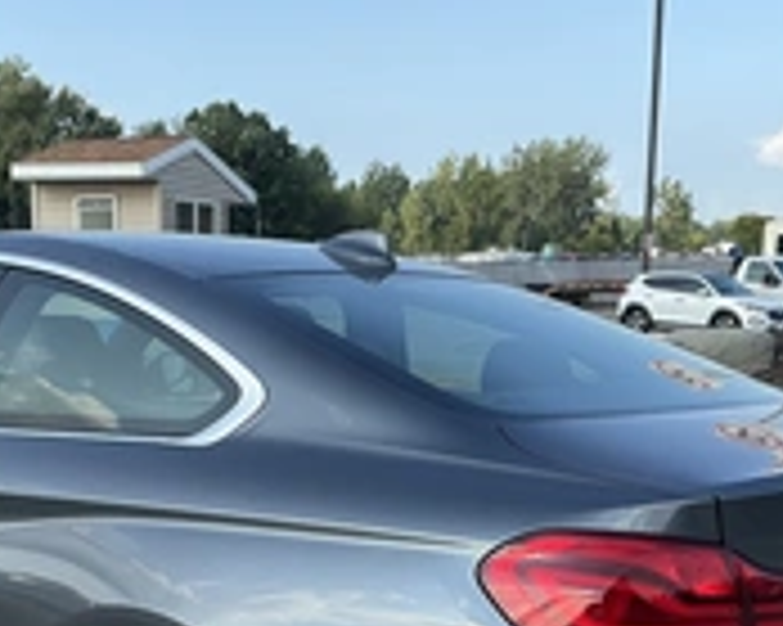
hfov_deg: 29.9
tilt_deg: -10.0
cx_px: 292
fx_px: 1459
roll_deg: -0.1
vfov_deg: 23.4
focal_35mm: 63
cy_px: 594
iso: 25
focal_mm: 3
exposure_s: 1/674
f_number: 1.8
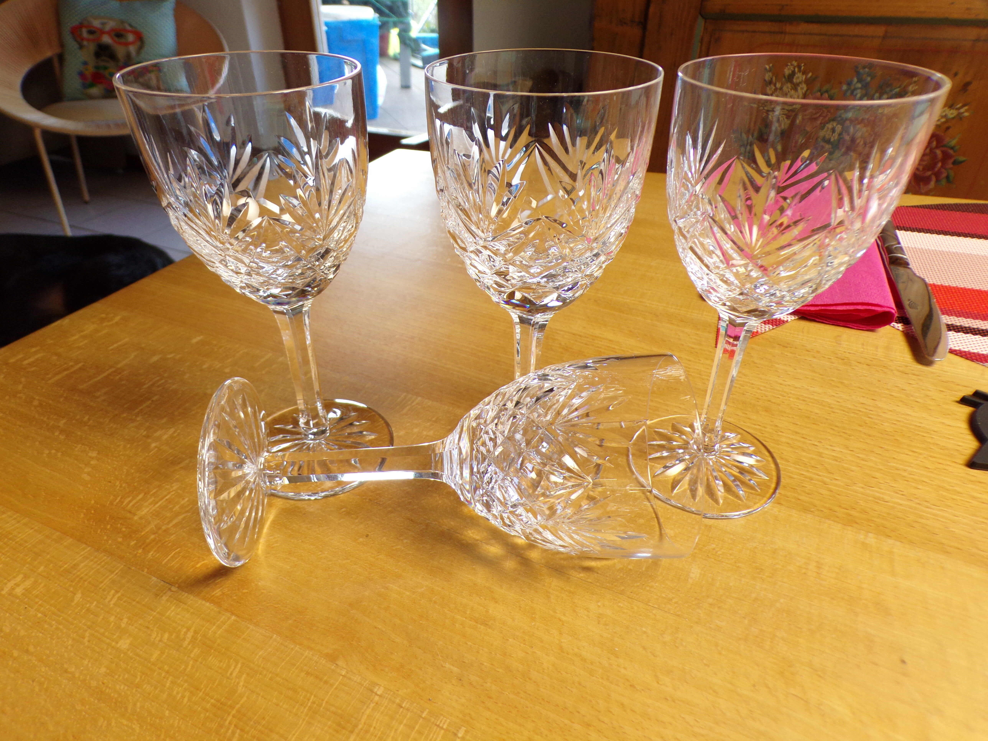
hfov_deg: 71.6
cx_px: 494
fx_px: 685
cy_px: 370
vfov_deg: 56.8
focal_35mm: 24
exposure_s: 1/34
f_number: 3
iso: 121
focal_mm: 4.3
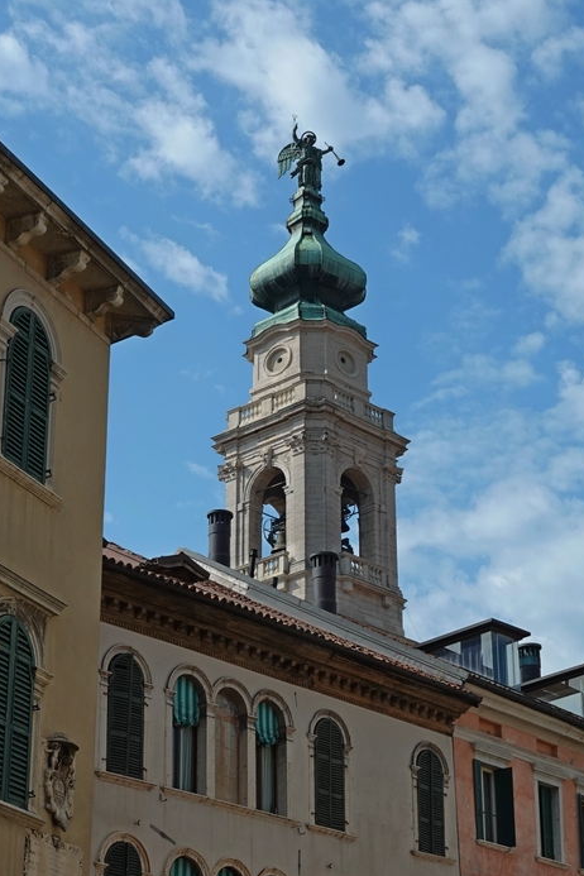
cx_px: 339
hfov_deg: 19.2
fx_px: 1728
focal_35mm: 71
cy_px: 555
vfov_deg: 28.3
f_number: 10
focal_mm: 15.17
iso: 100
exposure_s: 1/80
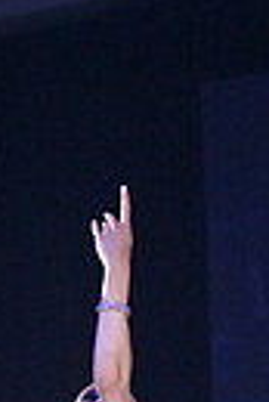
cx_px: 36
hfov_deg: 2.6
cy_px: 816
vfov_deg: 3.8
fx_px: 5969
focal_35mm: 534
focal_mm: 120
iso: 6400
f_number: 8
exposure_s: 1/800
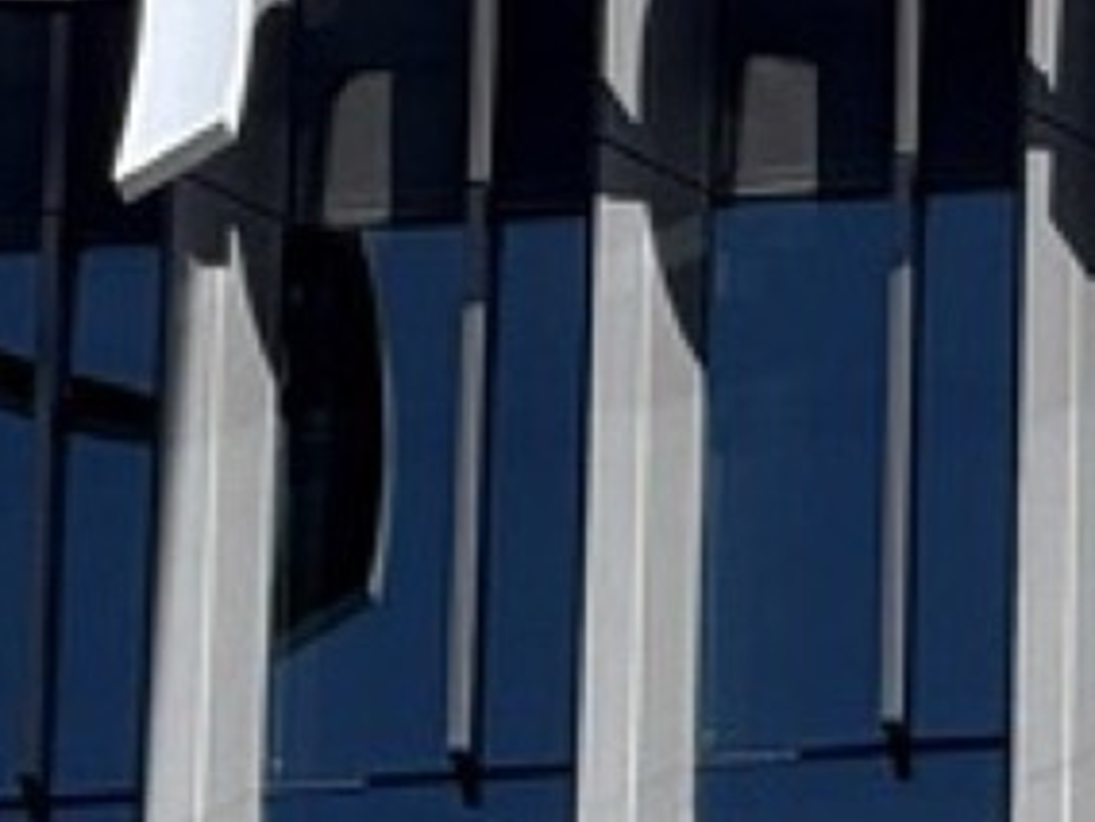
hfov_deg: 2.4
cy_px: -1050
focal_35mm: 810
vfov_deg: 1.8
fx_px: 25623
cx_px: 1727
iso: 50
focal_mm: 15.66
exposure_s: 1/784
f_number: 2.8
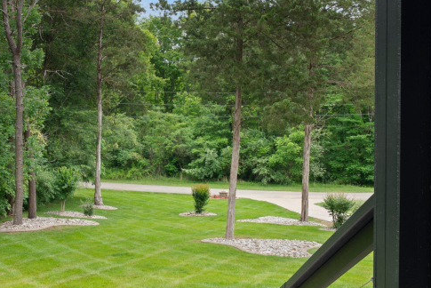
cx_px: 114
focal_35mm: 51
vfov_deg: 26.5
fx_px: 611
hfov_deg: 38.0
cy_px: 116
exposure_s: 1/5
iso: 100
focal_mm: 22
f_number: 8
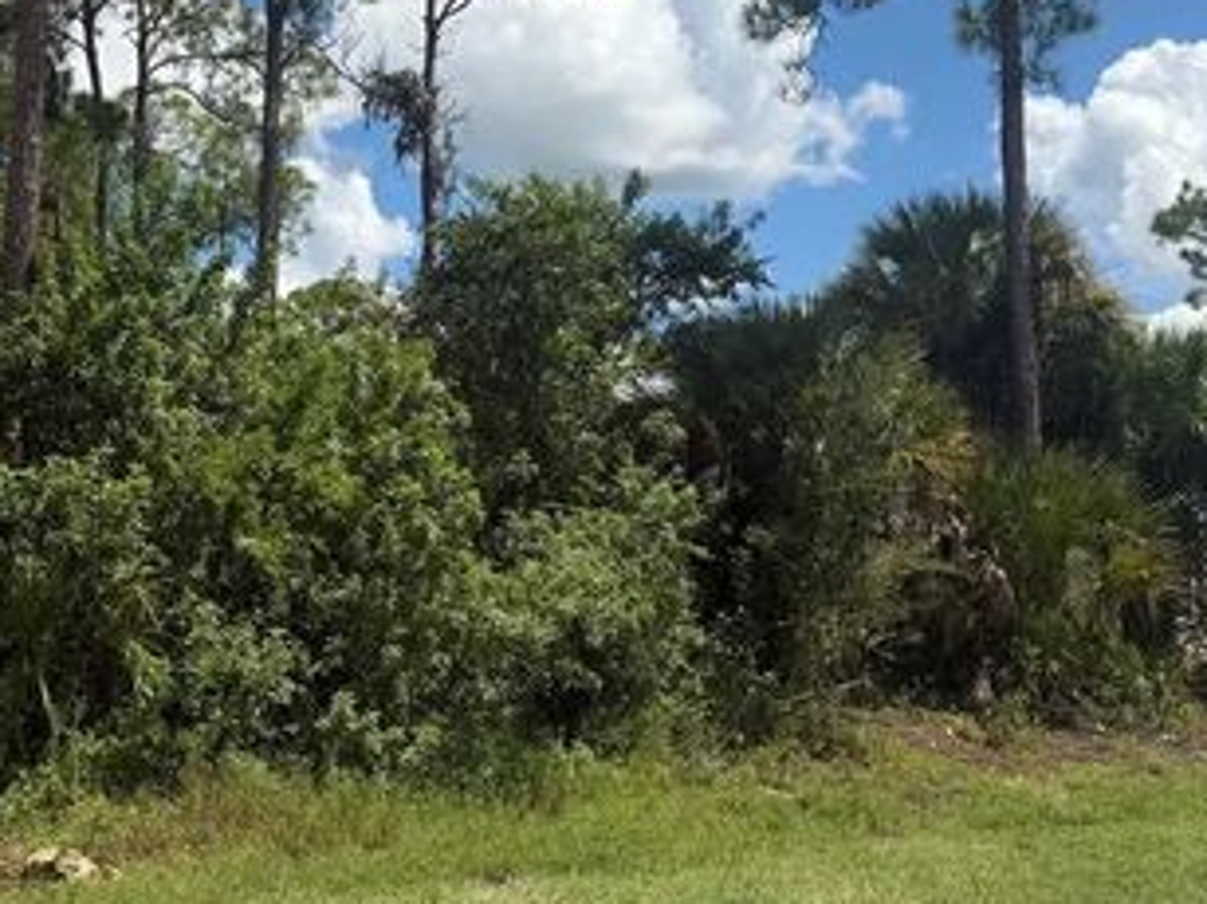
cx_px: 401
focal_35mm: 50
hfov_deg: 37.8
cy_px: 322
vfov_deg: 28.9
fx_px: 1743
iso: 80
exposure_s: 1/5319
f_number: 1.78
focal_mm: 6.76
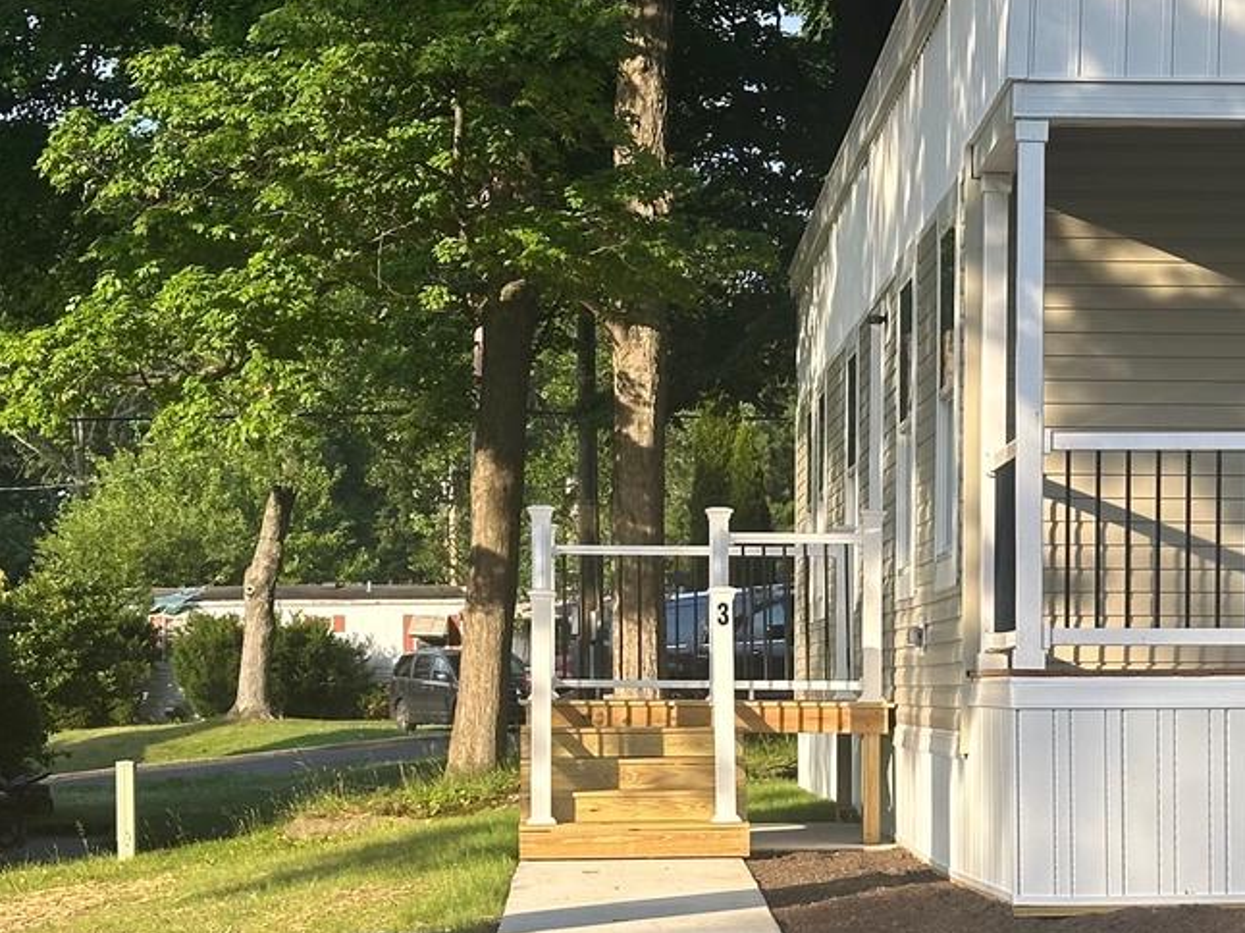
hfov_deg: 18.3
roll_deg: +0.3
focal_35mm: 107
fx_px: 3847
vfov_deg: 13.7
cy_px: 840
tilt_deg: -3.6
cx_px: 860
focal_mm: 6.86
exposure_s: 1/740
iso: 64
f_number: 1.78
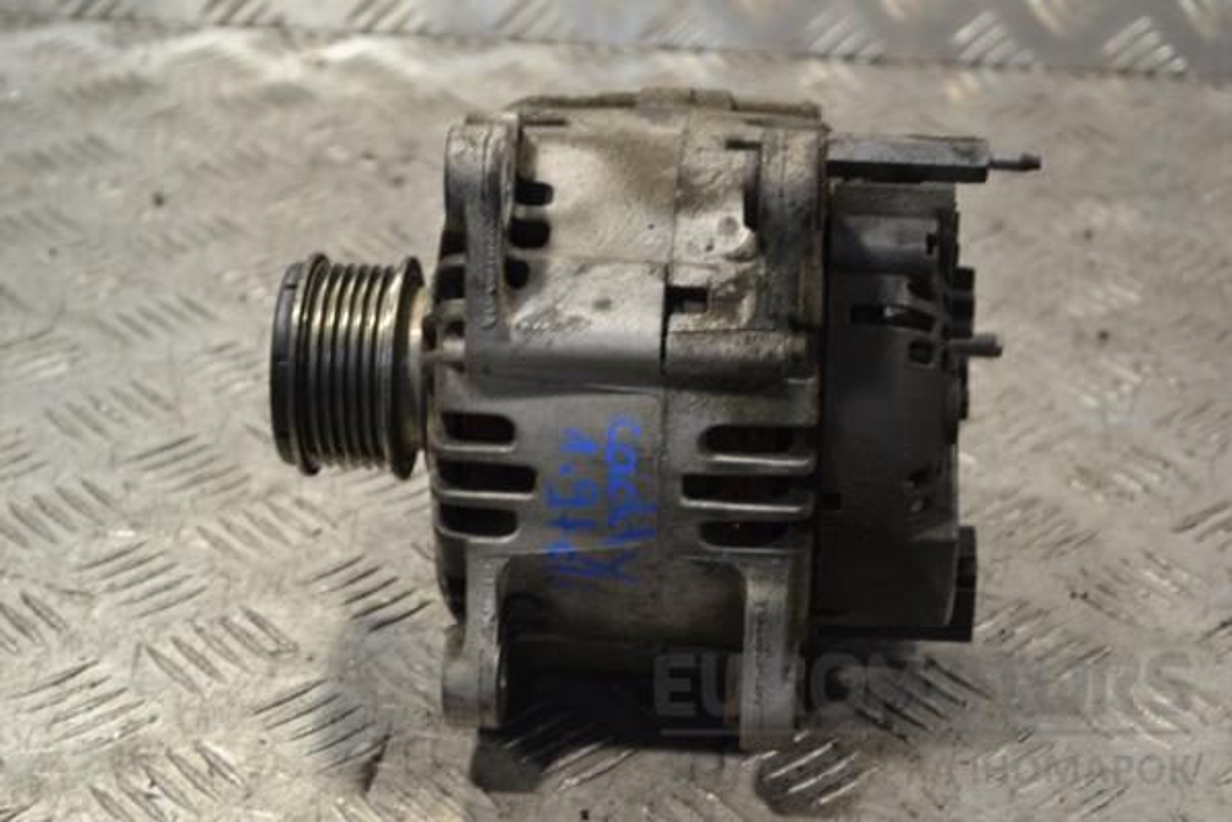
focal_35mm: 78
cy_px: 411
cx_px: 616
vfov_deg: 17.5
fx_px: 2669
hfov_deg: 26.0
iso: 320
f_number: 5.6
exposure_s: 1/30
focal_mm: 52
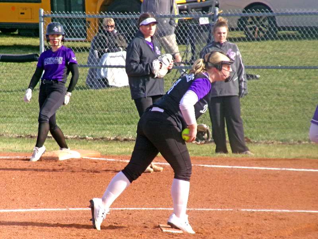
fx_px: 3574
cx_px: 159
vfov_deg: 3.8
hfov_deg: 5.1
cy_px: 120
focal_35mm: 389
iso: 287
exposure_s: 1/500
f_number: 5.9
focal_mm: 69.7
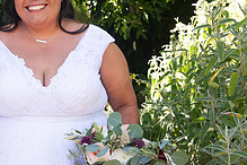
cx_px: -1
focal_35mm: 111
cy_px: 70
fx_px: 762
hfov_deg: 18.0
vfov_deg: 12.3
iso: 640
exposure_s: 1/320
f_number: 5
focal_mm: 42
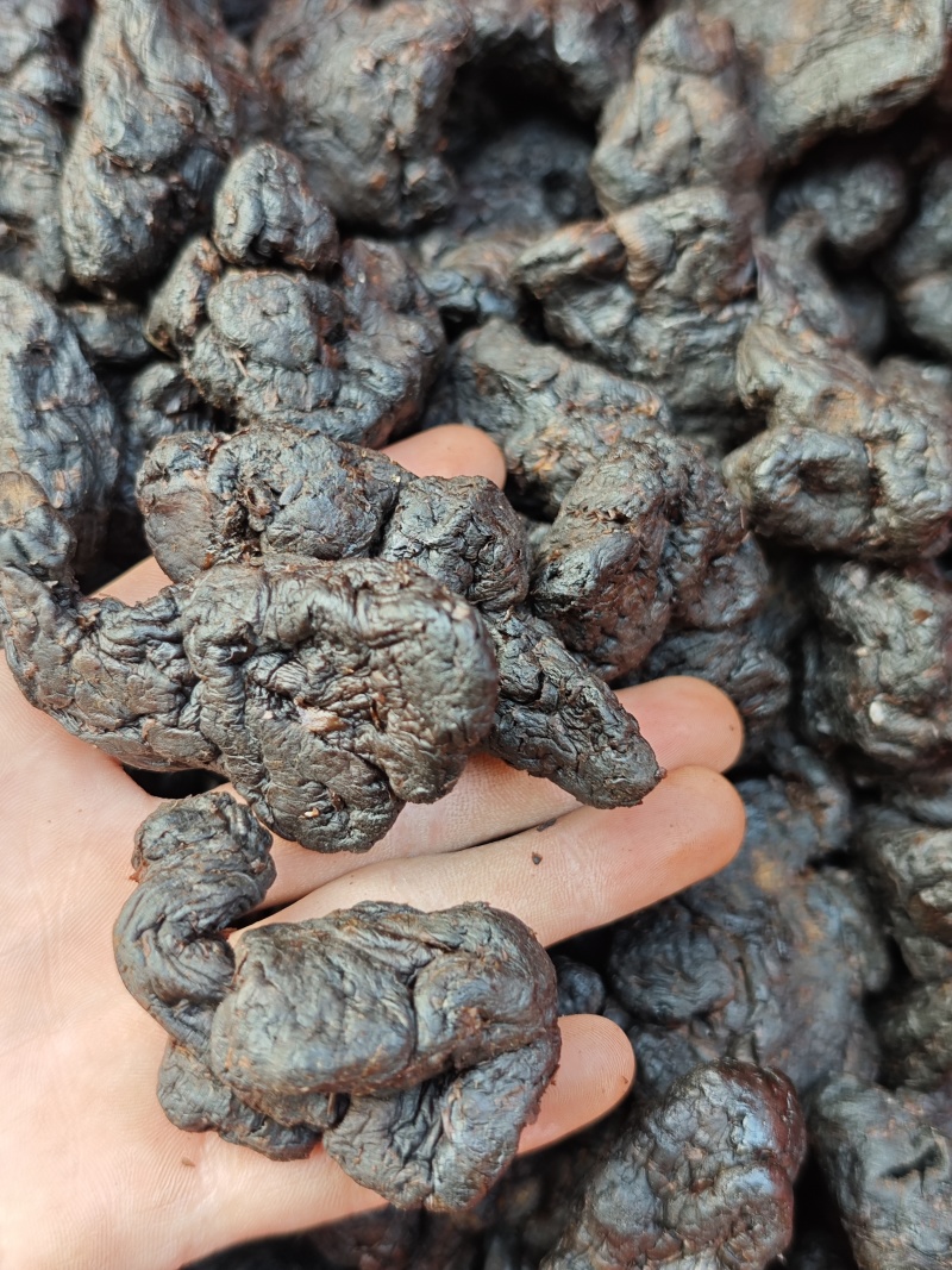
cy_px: 635
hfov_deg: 38.7
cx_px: 476
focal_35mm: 37
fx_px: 1357
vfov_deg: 50.1
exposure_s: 1/100
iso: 100
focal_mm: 6.68
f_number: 1.42
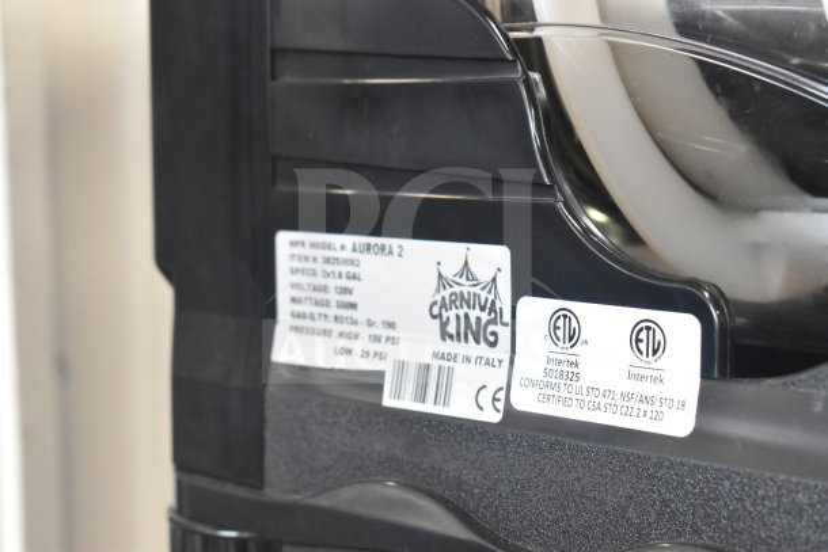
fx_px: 1898
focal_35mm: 82
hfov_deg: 24.6
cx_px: 414
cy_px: 276
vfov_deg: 16.6
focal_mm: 55
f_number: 5.6
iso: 6400
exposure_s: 1/100
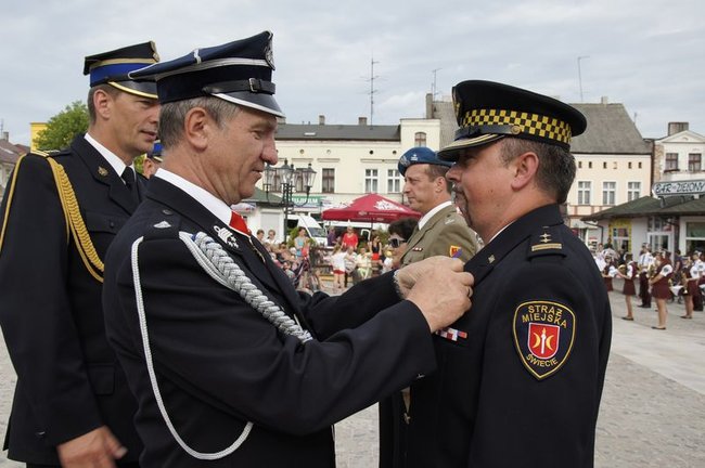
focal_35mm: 36
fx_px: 704
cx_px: 352
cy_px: 234
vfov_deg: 36.8
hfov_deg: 53.2
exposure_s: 1/100
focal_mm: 24
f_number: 9
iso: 100
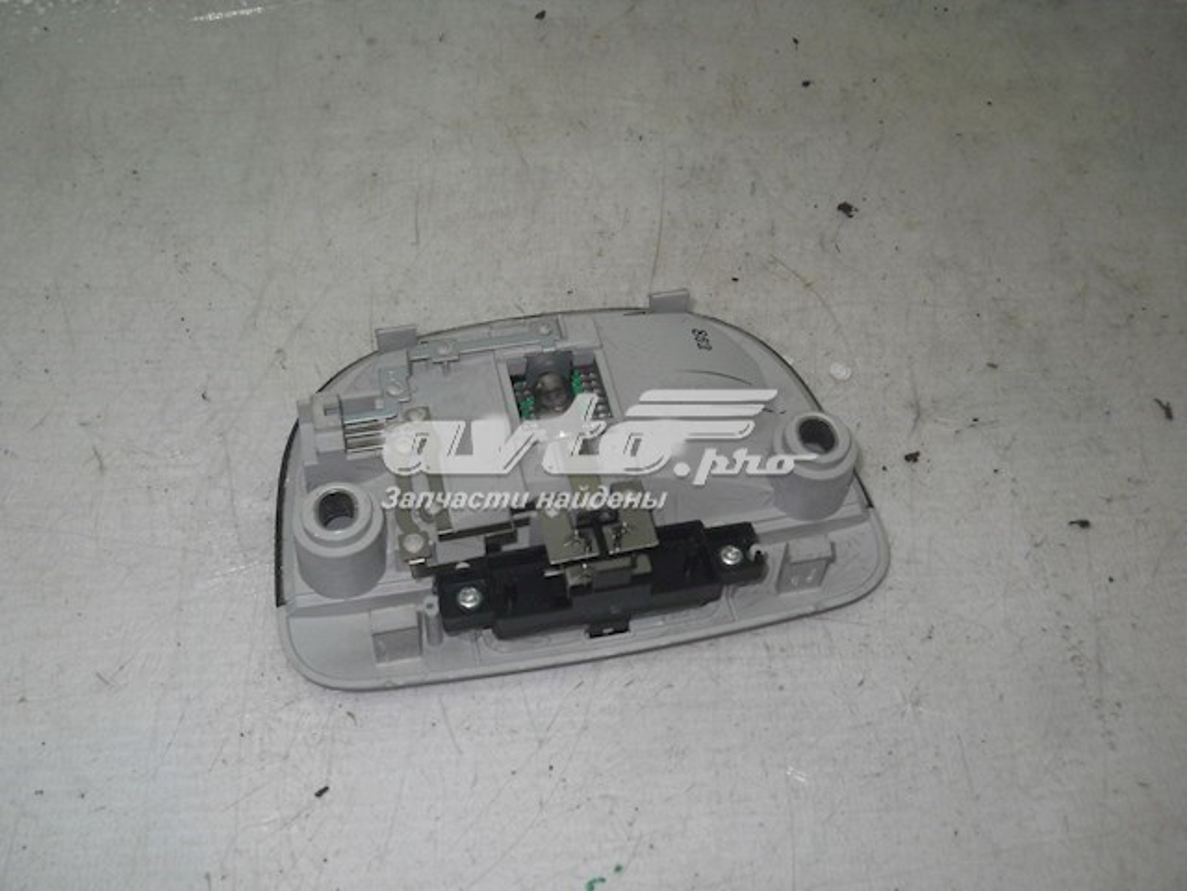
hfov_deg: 45.8
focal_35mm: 41
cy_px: 446
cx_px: 594
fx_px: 1406
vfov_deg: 35.1
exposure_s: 1/60
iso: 80
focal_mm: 6.72
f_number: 5.5
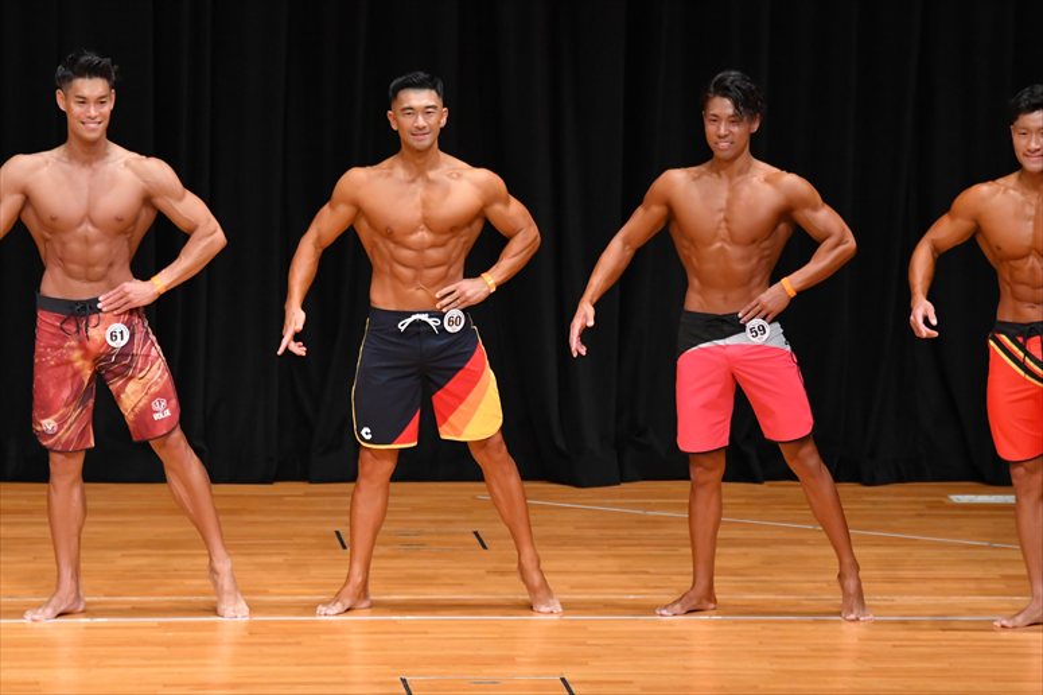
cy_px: 348
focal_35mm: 255
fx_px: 7384
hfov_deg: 8.1
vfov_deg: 5.4
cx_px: 522
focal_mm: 170
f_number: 5.6
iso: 4000
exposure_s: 1/400
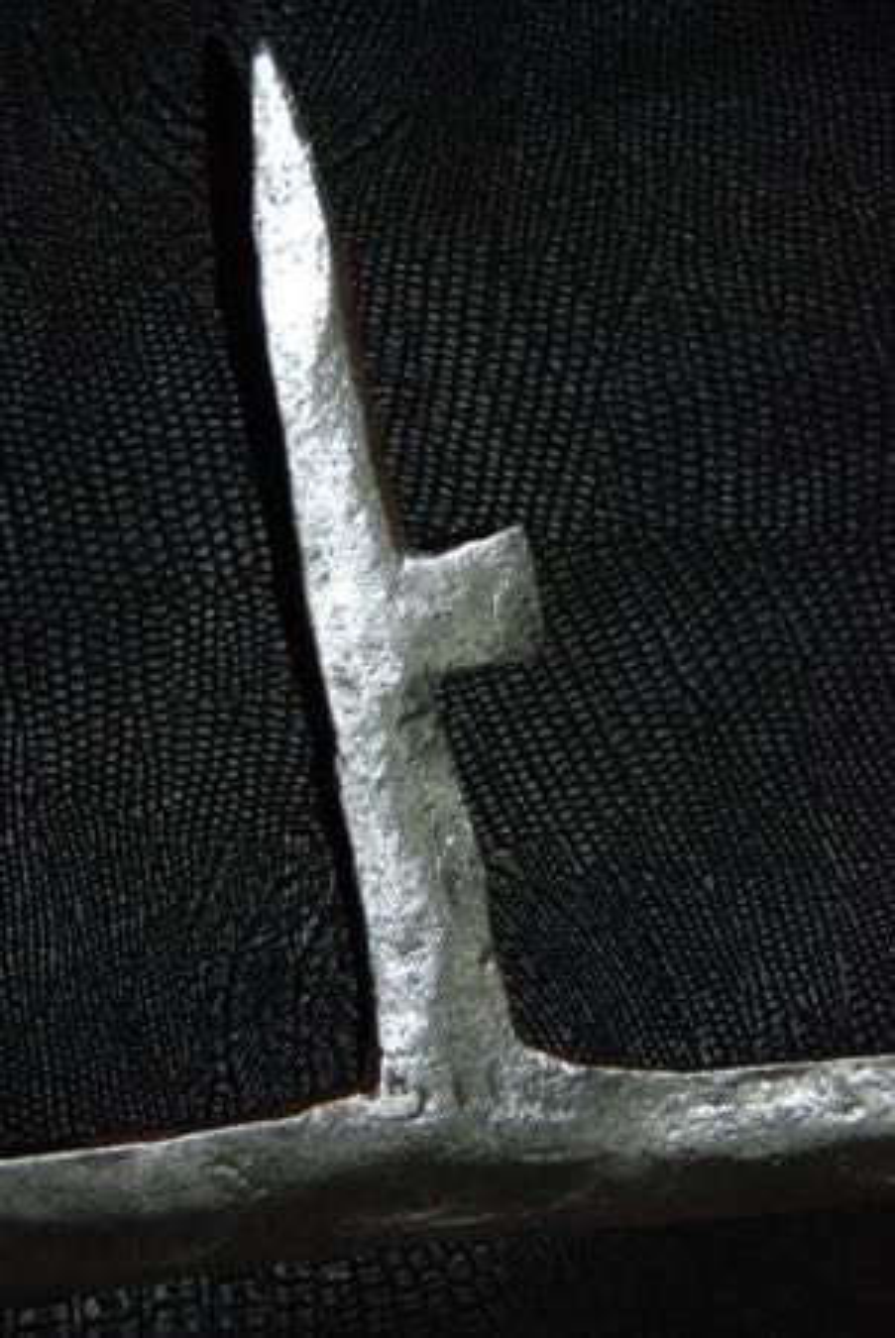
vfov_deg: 16.6
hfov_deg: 11.2
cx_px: 448
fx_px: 4576
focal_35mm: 123
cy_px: 669
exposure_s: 1/60
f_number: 5.3
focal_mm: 82
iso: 200
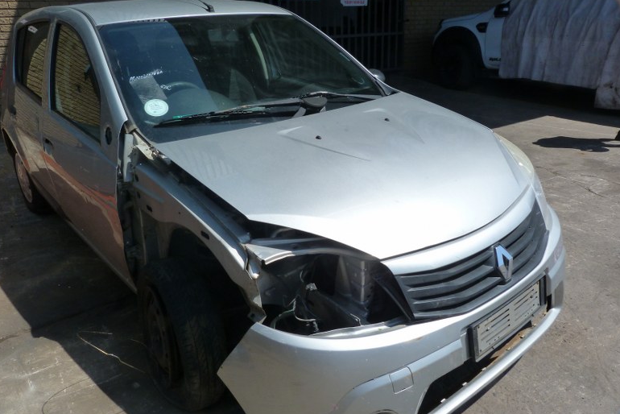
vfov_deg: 48.0
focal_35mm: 27
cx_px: 301
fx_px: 465
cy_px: 208
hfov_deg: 67.3
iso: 125
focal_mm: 4.5
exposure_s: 1/400
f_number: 5.6
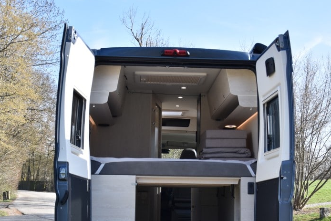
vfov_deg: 21.8
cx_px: 174
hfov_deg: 32.4
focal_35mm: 62
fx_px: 570
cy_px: 157
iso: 200
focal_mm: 28
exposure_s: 1/640
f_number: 4
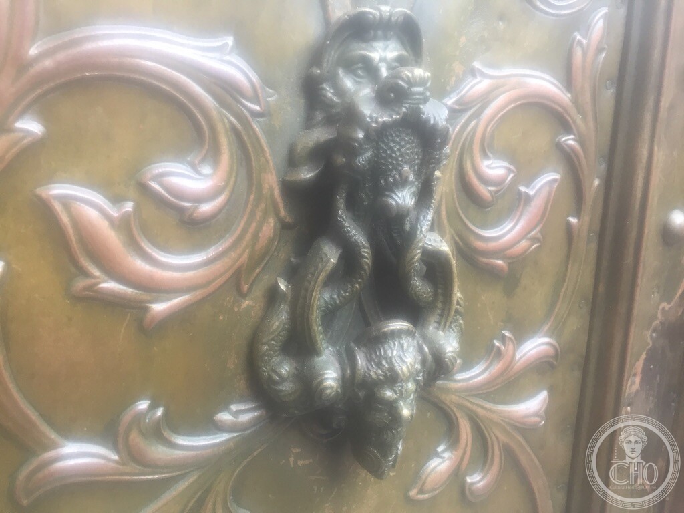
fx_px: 573
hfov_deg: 61.7
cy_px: 256
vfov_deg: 48.2
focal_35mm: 29
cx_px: 342
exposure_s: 1/33
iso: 40
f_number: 2.2
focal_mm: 4.15
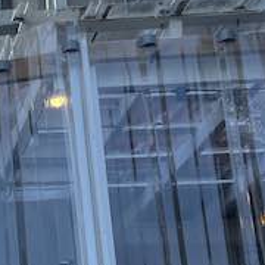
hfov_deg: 11.0
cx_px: -387
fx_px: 1135
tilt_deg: +19.9
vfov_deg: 13.2
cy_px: 228
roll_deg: -0.8
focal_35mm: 131
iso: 50
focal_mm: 5.1
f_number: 1.6
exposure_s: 1/2688
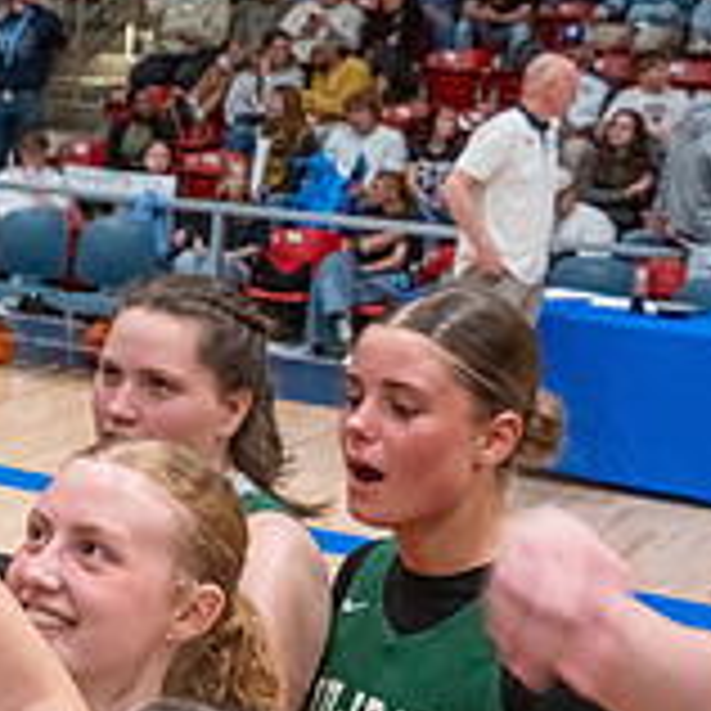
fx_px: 1952
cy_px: 371
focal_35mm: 84
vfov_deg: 20.6
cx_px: -328
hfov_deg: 18.5
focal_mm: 27
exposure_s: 1/80
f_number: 8
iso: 6400
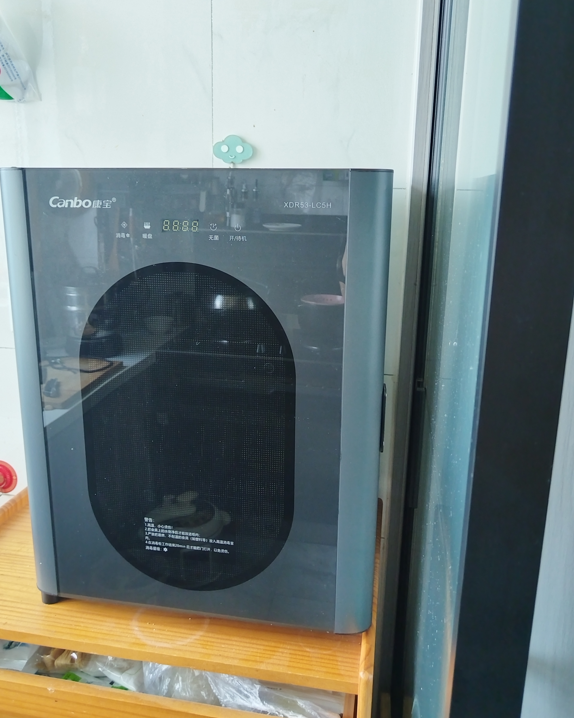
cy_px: 333
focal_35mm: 28
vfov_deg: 62.1
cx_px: 278
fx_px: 595
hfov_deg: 51.5
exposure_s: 1/100
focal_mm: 4.95
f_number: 1.9
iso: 2496
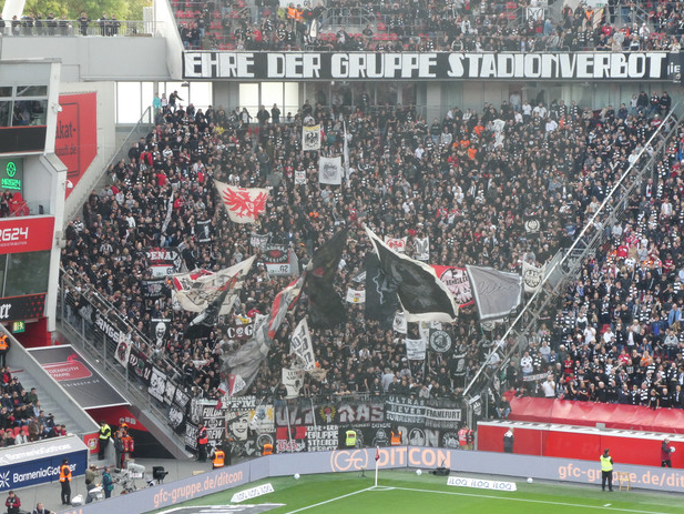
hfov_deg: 14.1
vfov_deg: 10.6
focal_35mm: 140
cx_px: 349
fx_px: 2767
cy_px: 251
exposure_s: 1/125
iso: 320
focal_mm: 24.2
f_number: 5.3
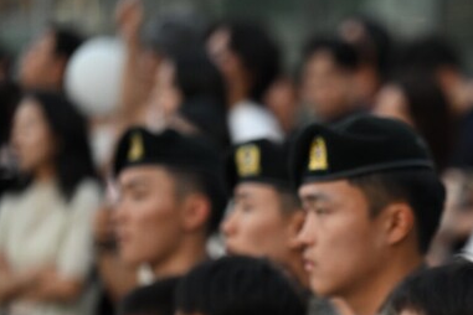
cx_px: 586
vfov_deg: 4.2
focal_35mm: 324
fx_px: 4257
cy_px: 357
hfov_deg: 6.3
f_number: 2.8
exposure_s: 1/500
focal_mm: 130
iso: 900
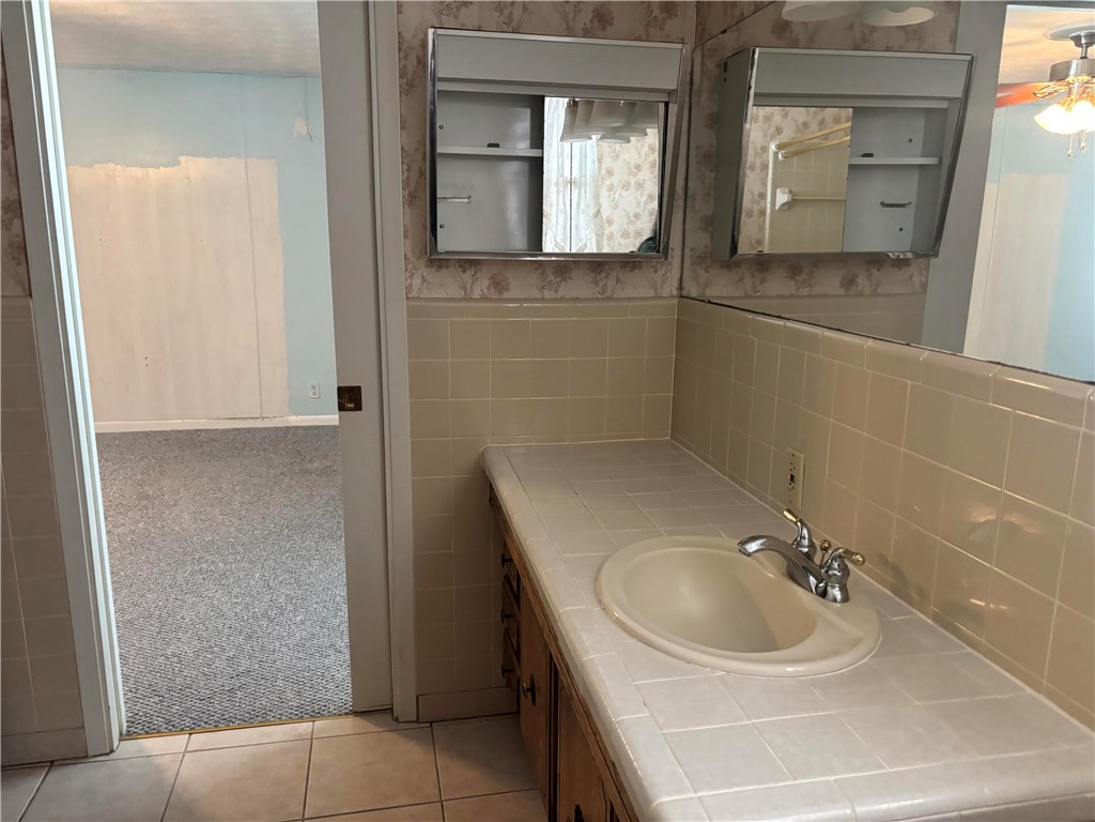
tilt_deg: -12.7
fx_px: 822
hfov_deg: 67.3
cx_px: 548
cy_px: 411
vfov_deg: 53.1
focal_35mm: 26
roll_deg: -0.7
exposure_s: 1/60
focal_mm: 5.96
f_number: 1.6
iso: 400
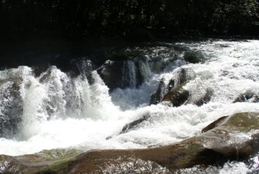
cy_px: 87
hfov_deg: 61.9
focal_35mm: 30
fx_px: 216
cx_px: 130
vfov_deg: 43.7
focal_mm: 20
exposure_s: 1/200
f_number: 10
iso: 100
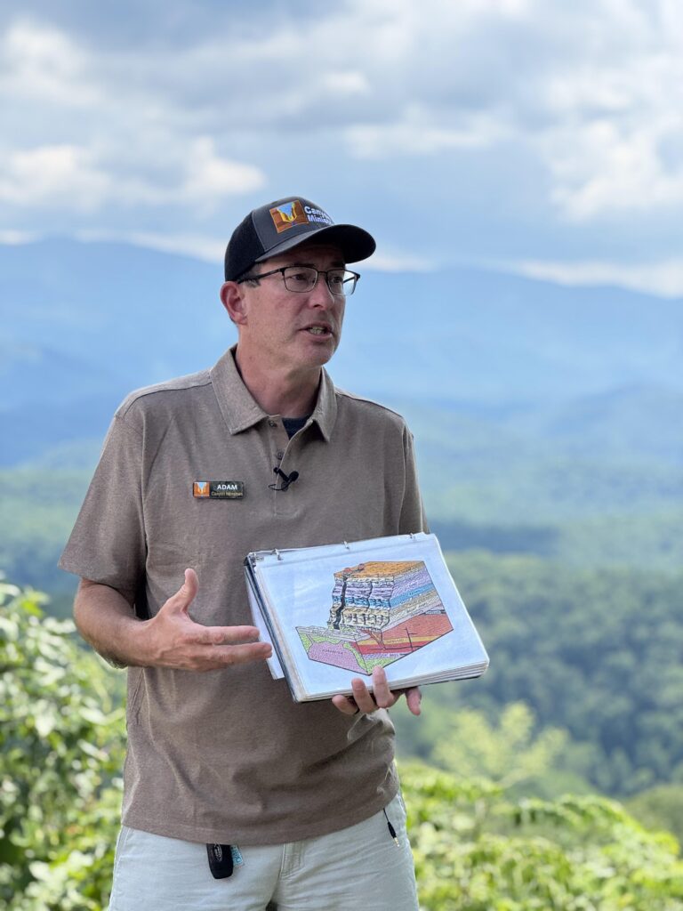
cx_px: 342
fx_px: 2026
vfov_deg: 25.3
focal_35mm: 77
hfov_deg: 19.1
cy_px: 456
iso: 25
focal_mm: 9
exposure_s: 1/815
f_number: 2.8
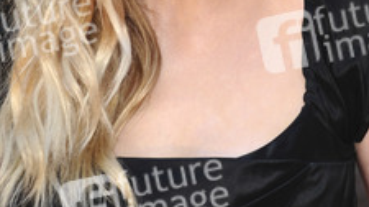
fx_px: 5473
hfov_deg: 3.9
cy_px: -48
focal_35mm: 560
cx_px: 193
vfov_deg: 2.2
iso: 320
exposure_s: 1/160
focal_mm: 200
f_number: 4.5
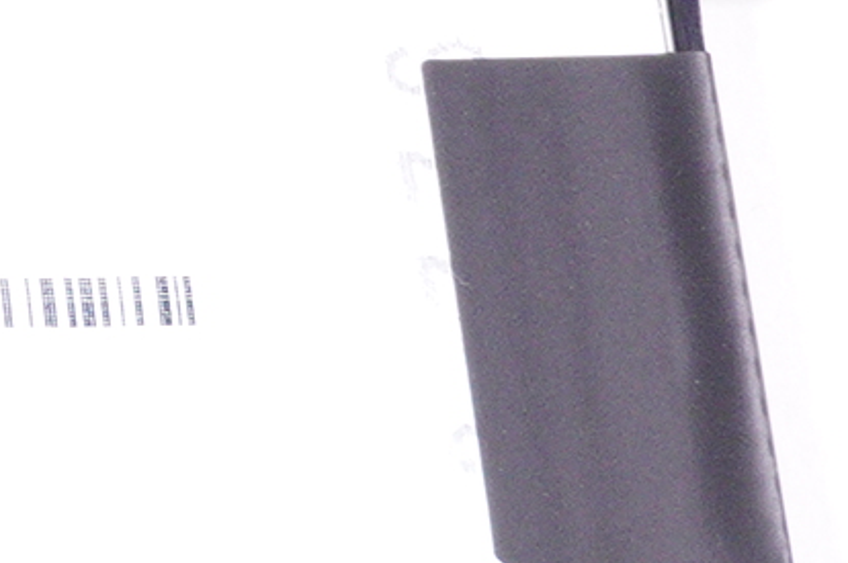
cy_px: 29
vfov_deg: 5.0
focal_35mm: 273
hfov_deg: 6.7
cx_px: -1944
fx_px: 6414
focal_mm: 25
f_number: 5.6
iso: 1000
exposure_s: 1/250
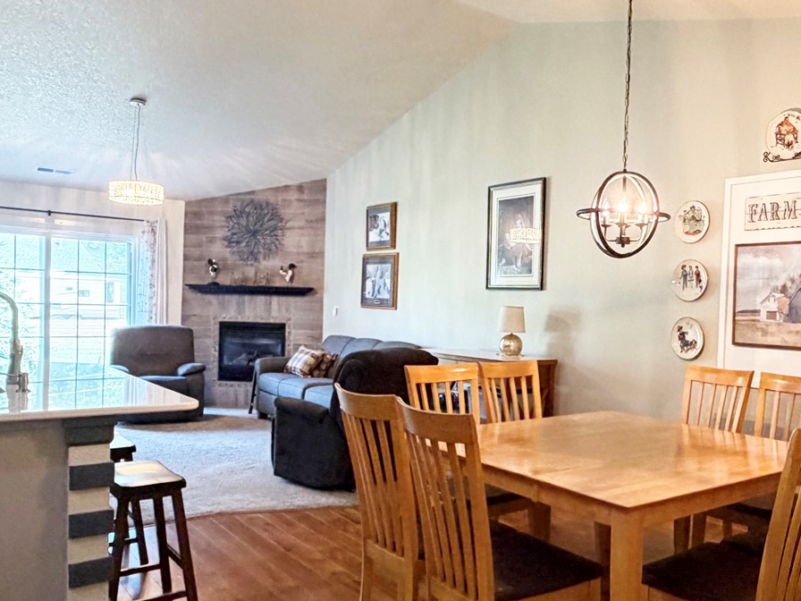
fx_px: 740
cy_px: 322
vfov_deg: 44.1
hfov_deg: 55.6
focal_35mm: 32
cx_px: 535
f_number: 2.2
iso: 400
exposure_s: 1/60
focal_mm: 2.22
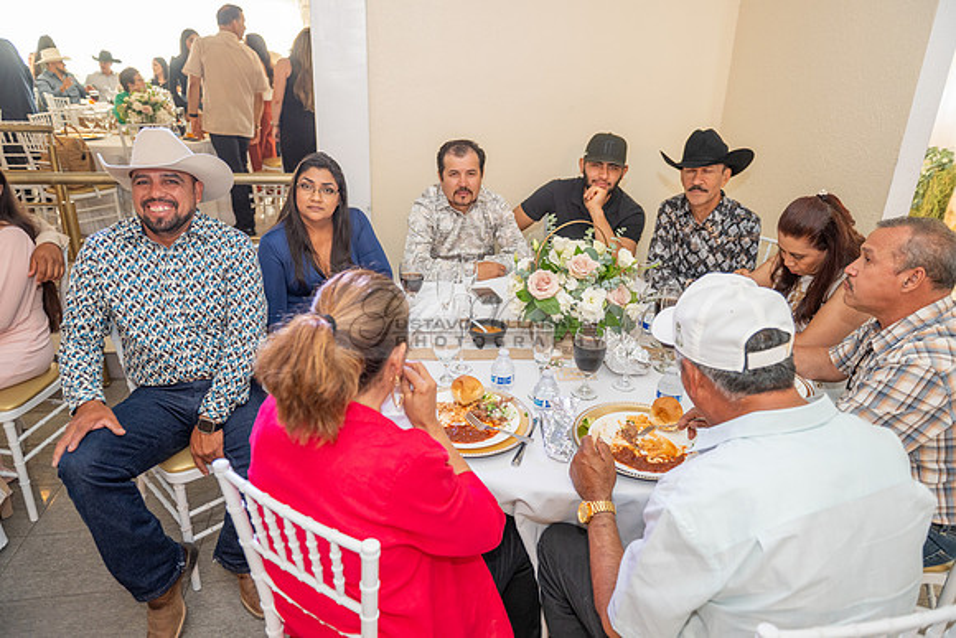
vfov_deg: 53.2
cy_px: 319
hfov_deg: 73.7
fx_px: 637
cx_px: 478
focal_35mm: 24
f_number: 2.8
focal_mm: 24
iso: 800
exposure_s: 1/160
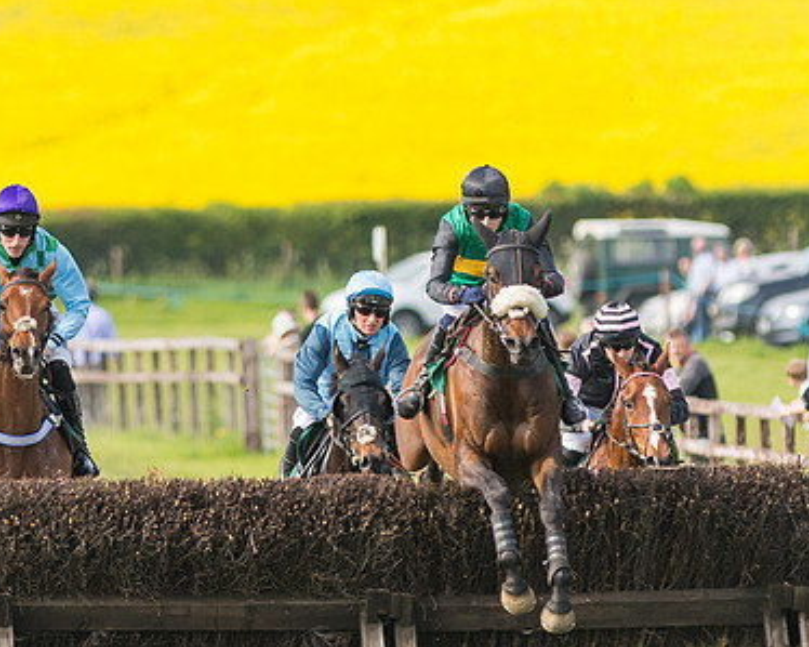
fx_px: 22573
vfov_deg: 1.6
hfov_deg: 2.1
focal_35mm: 943
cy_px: 154
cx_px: 211
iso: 400
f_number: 5
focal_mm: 300
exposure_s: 1/2500
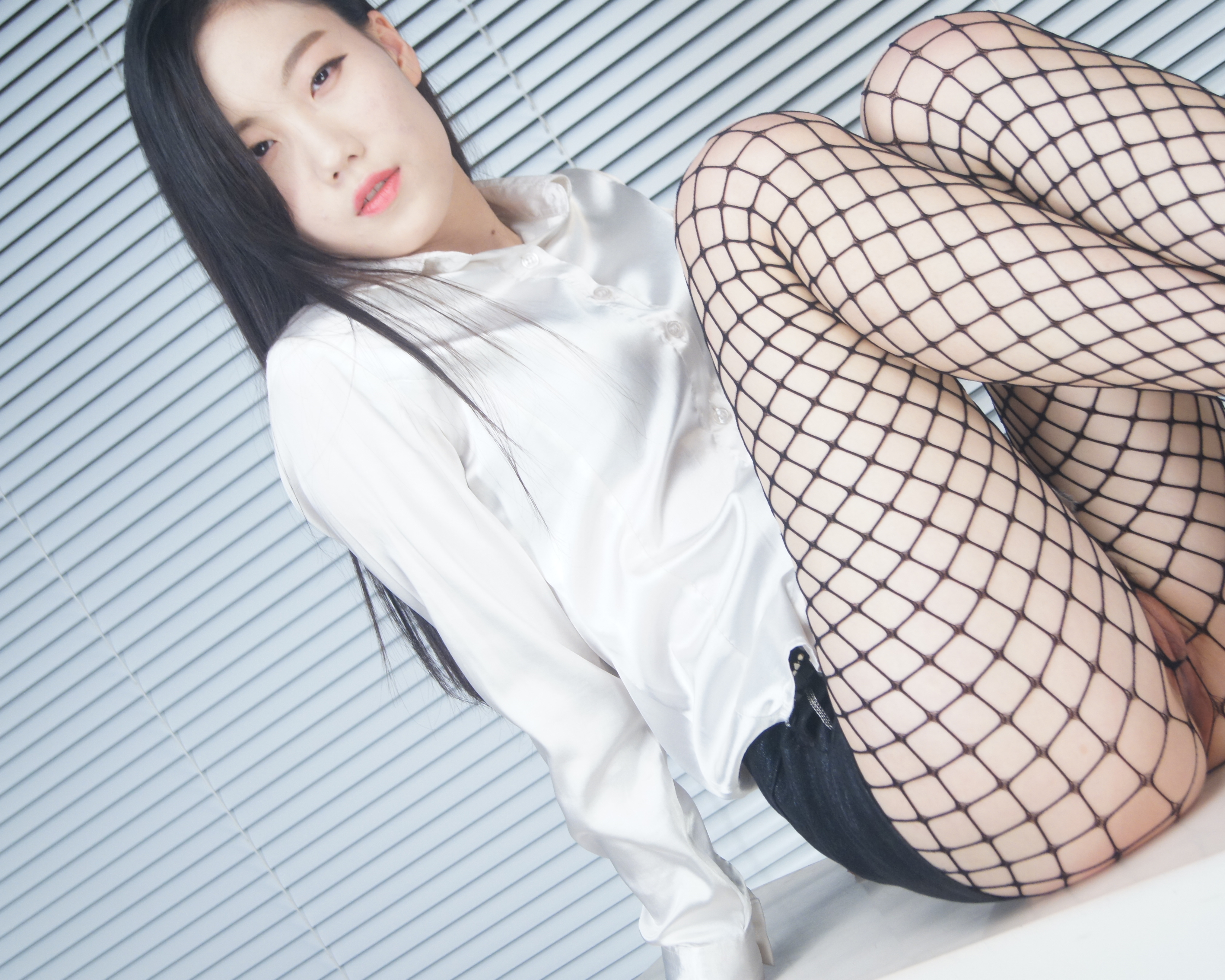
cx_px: 693
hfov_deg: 24.9
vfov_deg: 20.0
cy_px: 492
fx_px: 2776
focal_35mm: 77
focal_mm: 45
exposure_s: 1/160
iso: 800
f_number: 5.6
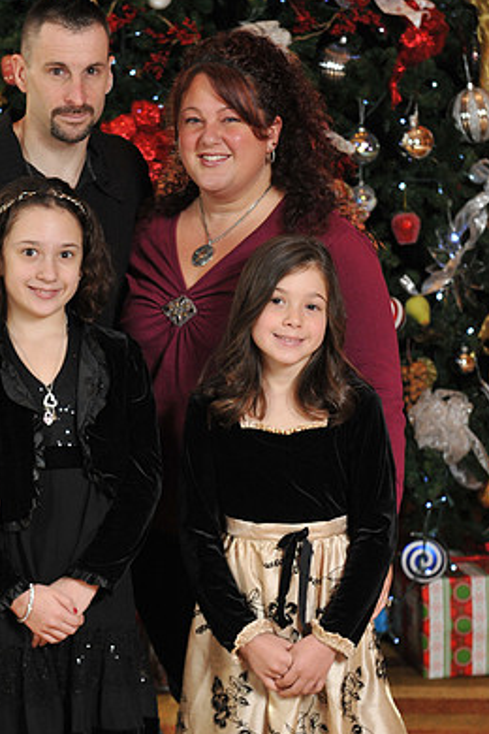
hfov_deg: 13.1
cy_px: 337
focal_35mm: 104
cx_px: 152
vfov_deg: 19.6
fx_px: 2119
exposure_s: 1/100
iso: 1600
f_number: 6.3
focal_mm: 70
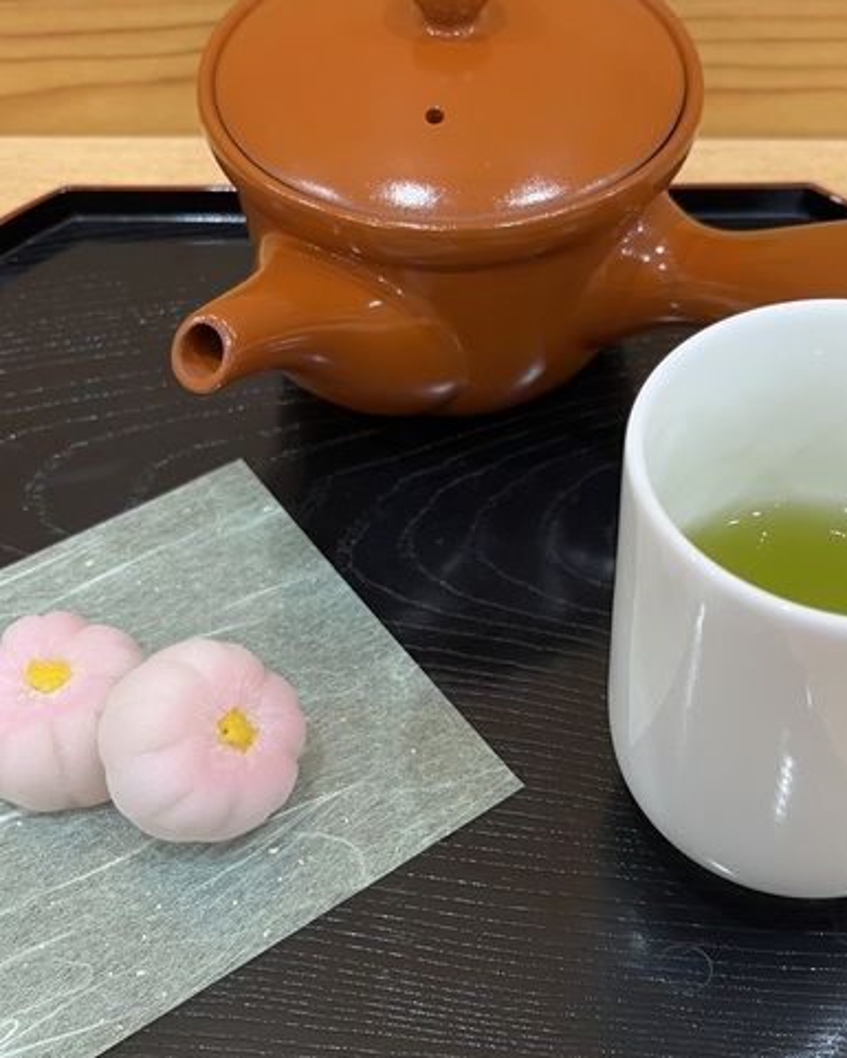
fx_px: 1347
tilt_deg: -51.1
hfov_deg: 34.8
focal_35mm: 43
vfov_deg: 42.8
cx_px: 509
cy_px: 584
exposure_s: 1/50
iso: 125
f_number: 1.6
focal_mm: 5.1
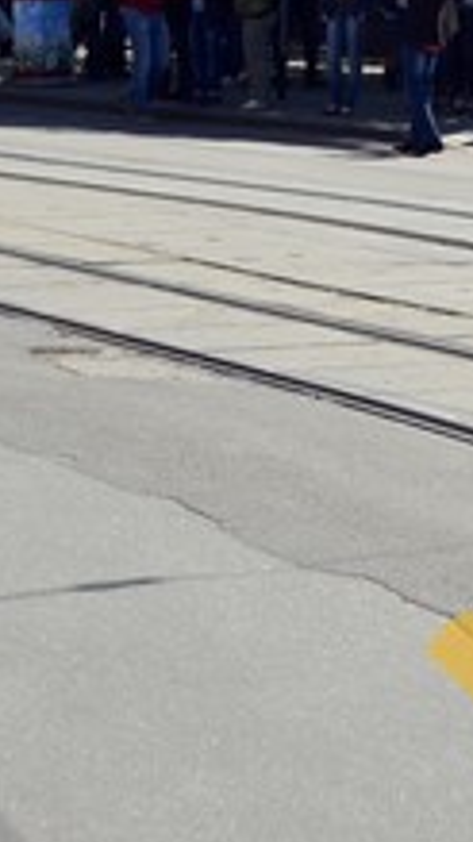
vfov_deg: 15.1
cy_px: 10
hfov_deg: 8.6
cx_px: 69
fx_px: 3125
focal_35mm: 140
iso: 110
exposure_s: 1/250
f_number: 8
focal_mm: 28
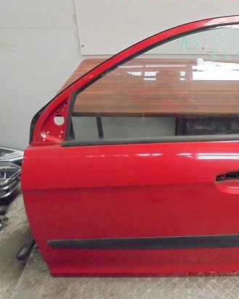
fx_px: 310
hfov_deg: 41.3
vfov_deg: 51.5
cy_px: 145
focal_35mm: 35
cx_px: 172
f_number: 3.5
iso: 800
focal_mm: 4.6
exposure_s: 1/60
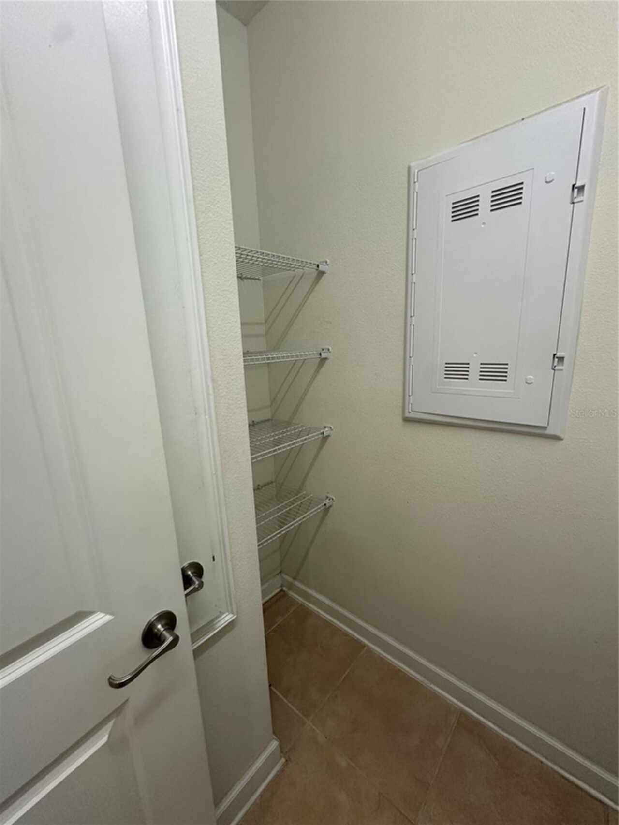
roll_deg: +2.4
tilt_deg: -12.2
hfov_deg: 85.7
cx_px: 310
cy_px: 412
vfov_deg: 102.1
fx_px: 334
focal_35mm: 14
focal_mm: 2.22
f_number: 2.2
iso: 200
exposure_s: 1/120
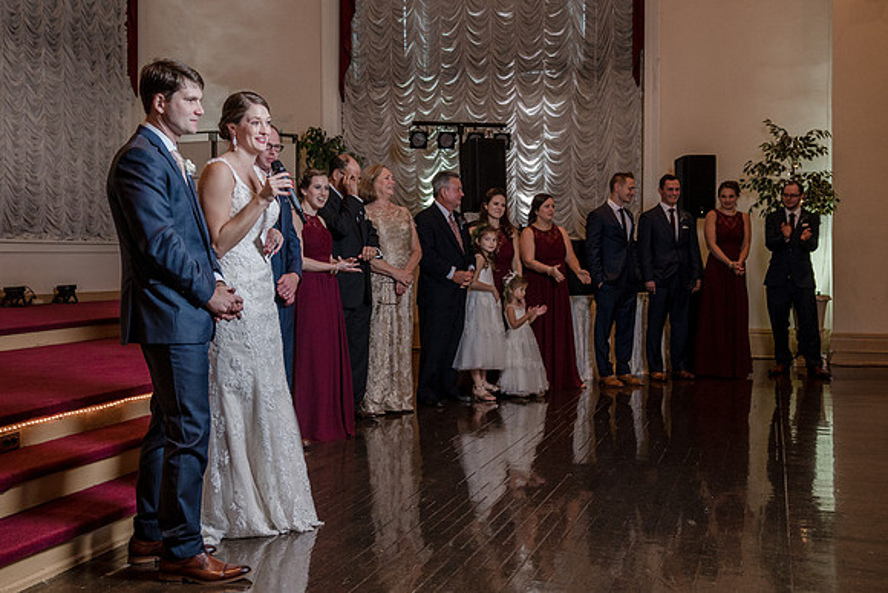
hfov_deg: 47.9
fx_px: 999
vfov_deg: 33.0
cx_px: 406
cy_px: 282
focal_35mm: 41
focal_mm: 34
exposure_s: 1/100
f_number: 4
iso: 2000
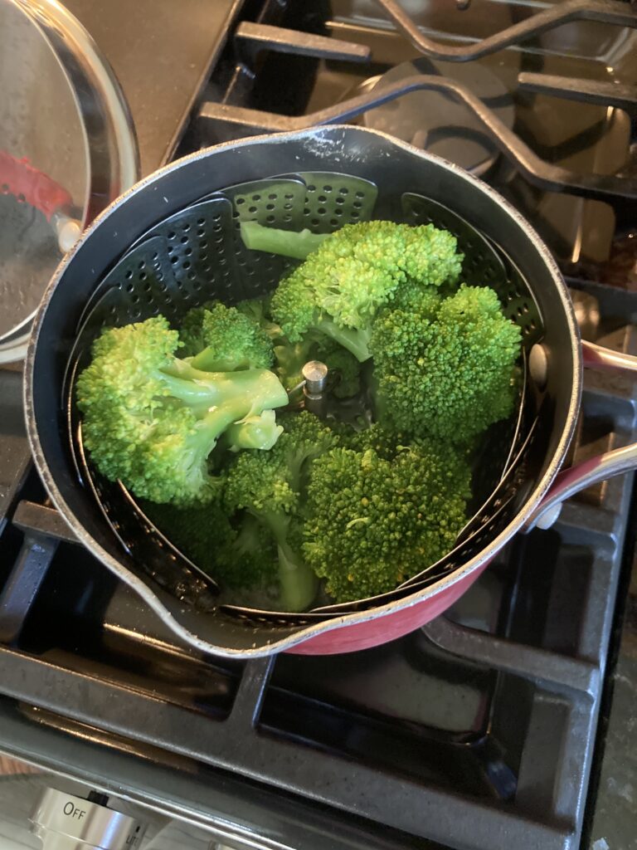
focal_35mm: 28
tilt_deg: -66.8
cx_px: 318
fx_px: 687
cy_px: 425
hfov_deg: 49.7
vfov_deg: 63.4
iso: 500
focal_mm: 3.99
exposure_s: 1/30
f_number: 1.8
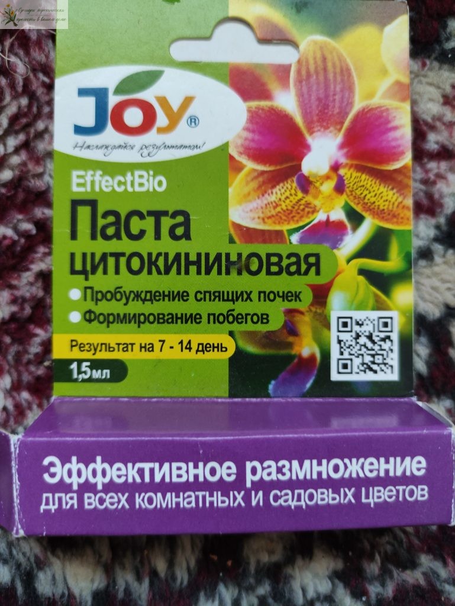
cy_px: 303
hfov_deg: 54.9
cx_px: 228
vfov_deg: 69.4
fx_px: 438
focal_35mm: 25
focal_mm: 5.43
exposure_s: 1/33
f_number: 1.89
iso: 1488
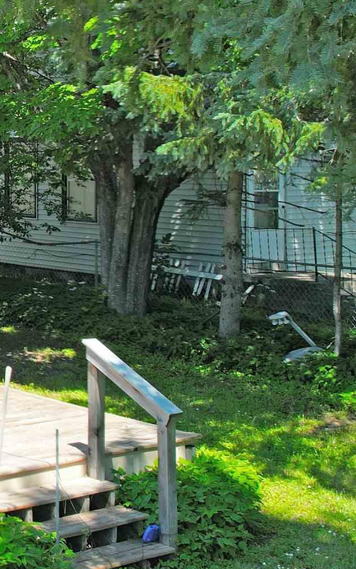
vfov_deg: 29.3
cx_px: -348
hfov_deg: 15.3
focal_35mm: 69
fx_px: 1071
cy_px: 145
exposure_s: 1/250
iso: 100
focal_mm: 8.38
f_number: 2.8
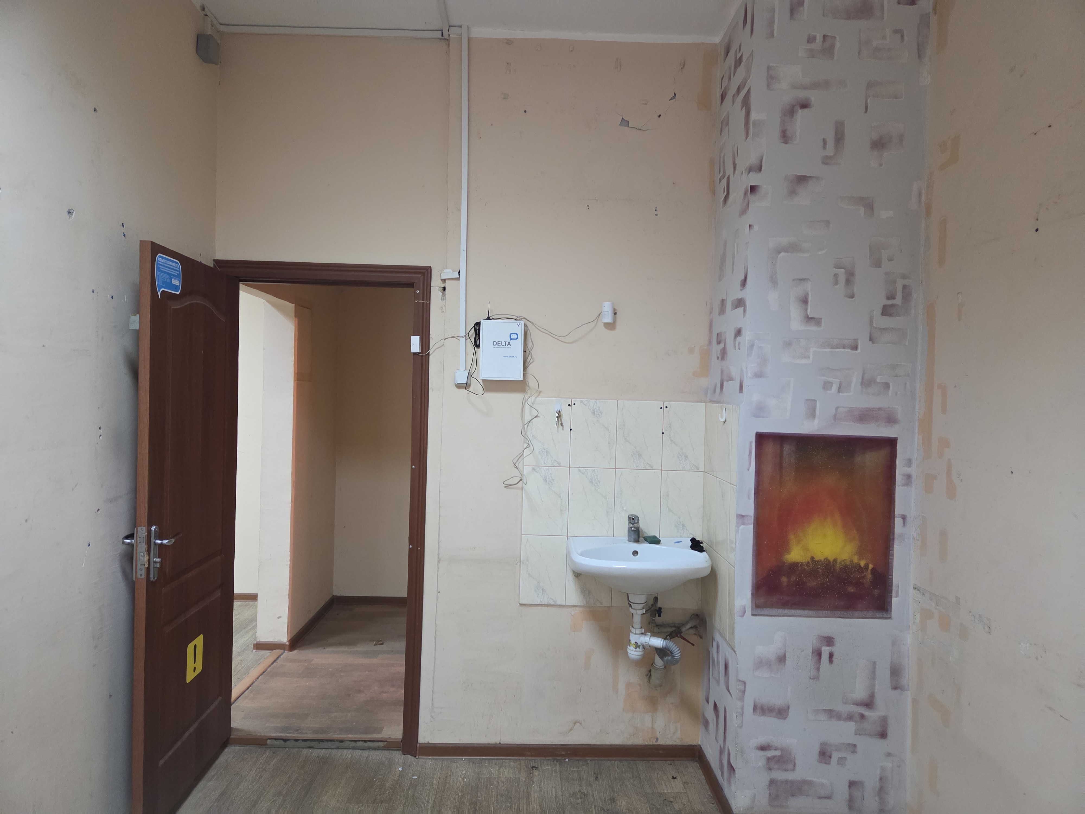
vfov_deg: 58.9
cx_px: 542
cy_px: 407
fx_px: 721
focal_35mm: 23
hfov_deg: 73.9
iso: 1000
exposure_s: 1/100
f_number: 1.8
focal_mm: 5.4
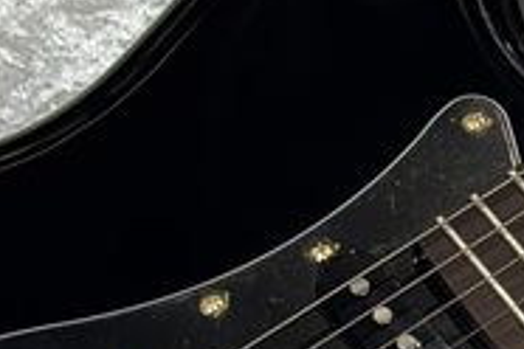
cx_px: 783
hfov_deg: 5.5
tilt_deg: -62.1
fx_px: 5429
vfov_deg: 3.7
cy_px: 343
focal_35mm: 373
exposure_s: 1/60
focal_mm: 5.96
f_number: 1.6
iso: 50
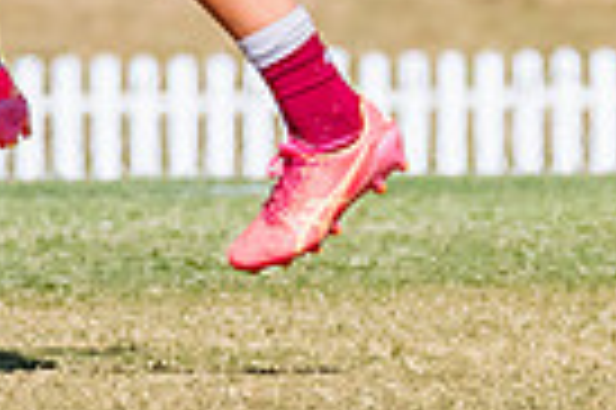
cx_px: 1
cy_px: -740
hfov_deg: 0.8
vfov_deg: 0.5
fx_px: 46691
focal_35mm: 2732
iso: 800
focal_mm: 360
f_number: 11
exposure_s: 1/1600
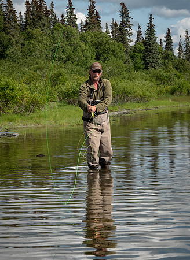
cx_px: 95
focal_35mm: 143
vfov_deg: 13.9
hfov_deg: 10.2
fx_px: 1066
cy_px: 135
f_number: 5.6
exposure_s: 1/500
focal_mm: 50
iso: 400
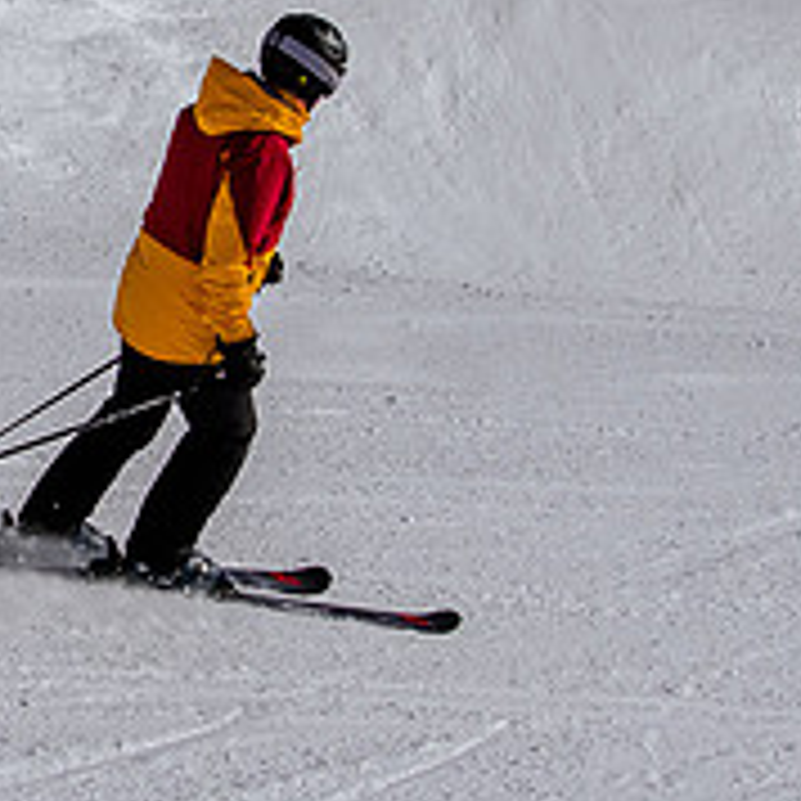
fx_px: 4241
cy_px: 250
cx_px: -65
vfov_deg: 10.8
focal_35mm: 162
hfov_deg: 10.7
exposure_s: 1/3200
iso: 200
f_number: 5.6
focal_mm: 27
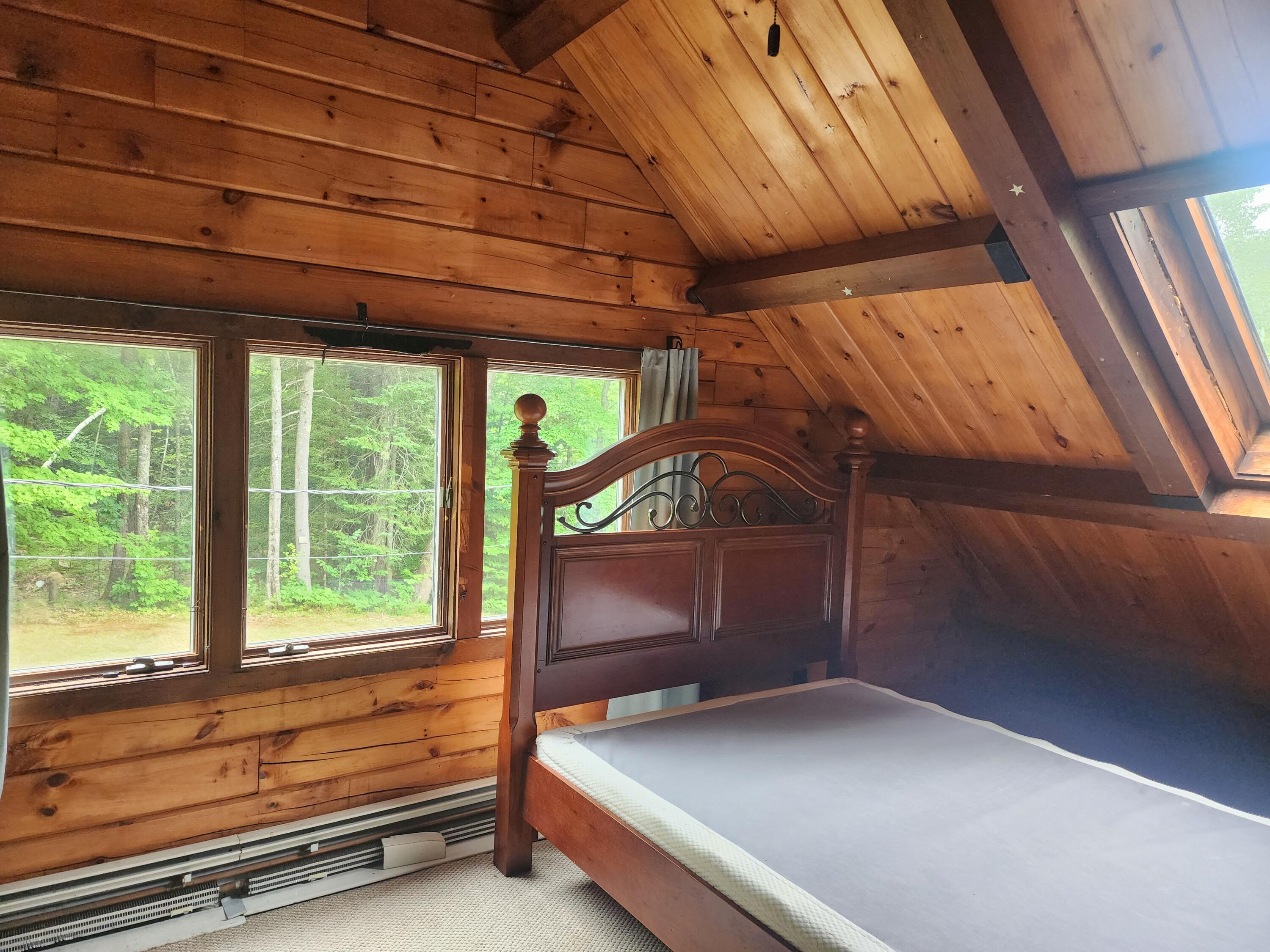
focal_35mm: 23
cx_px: 635
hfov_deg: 73.9
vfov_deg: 58.9
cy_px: 476
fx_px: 844
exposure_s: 1/100
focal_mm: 6.4
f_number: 1.8
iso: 250
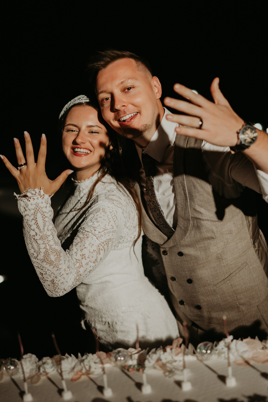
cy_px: 219
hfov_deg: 30.5
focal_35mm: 44
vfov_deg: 44.5
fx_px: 491
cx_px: 125
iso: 800
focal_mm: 35
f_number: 1.6
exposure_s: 1/250
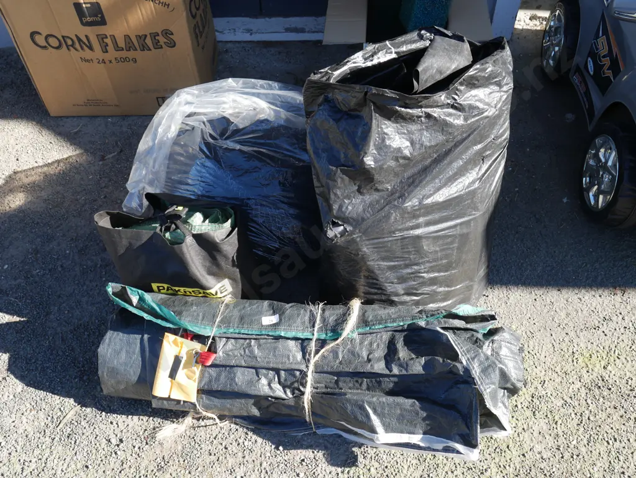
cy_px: 239
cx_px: 318
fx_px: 551
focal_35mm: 30
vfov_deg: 46.8
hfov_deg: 59.9
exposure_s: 1/200
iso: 200
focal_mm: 15
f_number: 5.6
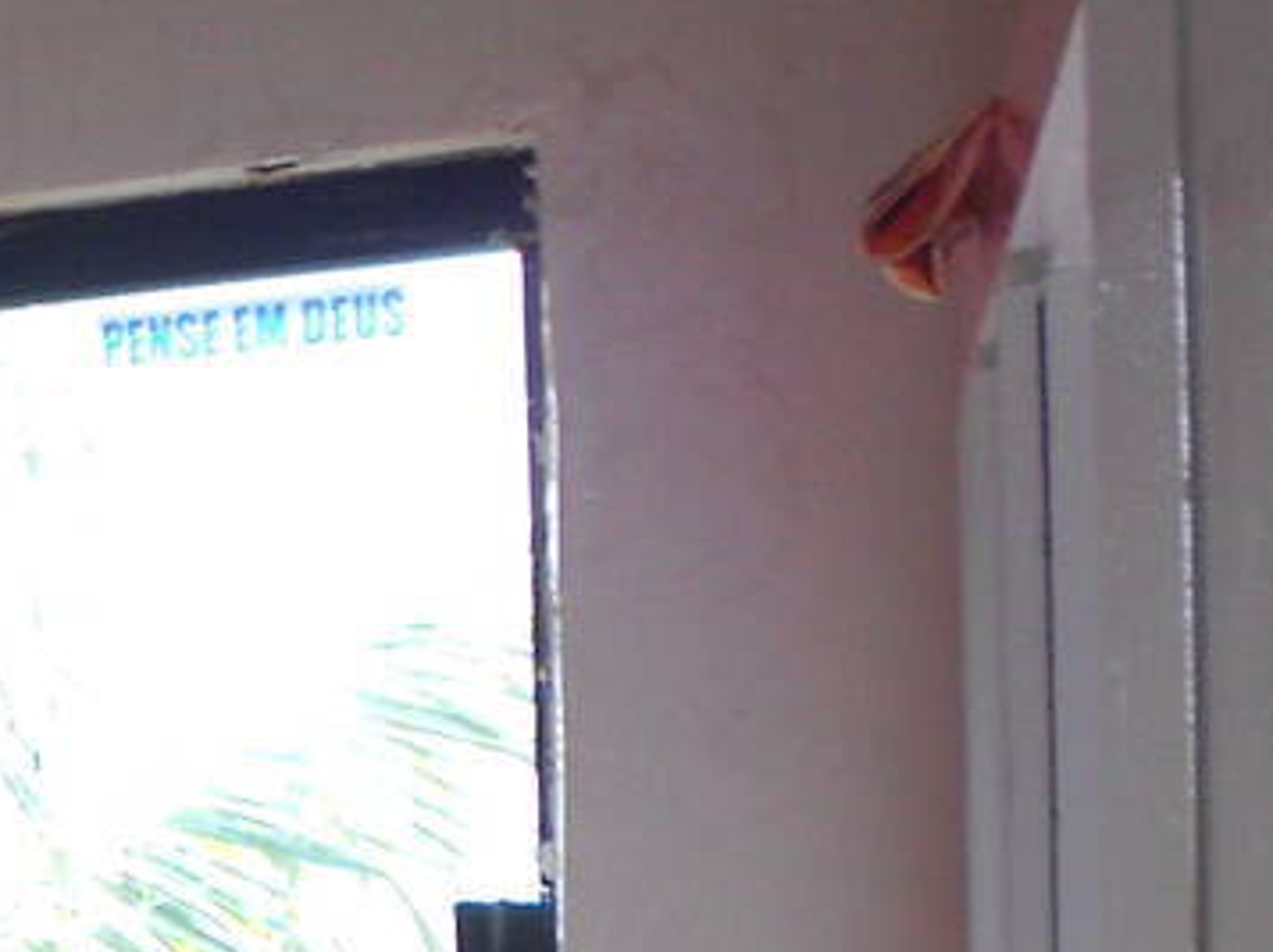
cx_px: -1241
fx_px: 3857
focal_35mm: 105
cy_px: 1123
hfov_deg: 15.3
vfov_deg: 13.7
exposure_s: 1/40
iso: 80
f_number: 3.2
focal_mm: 4.6
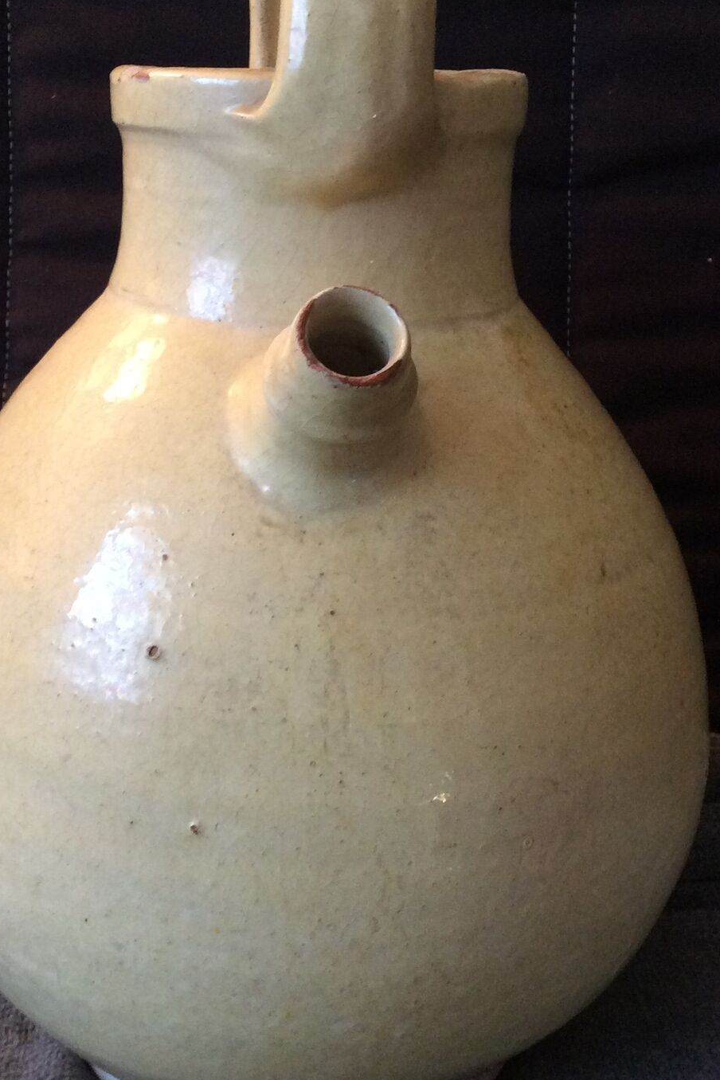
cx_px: 257
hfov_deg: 27.4
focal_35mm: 49
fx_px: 1470
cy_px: 460
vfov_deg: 40.2
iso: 160
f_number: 2.4
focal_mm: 3.3
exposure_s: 1/25
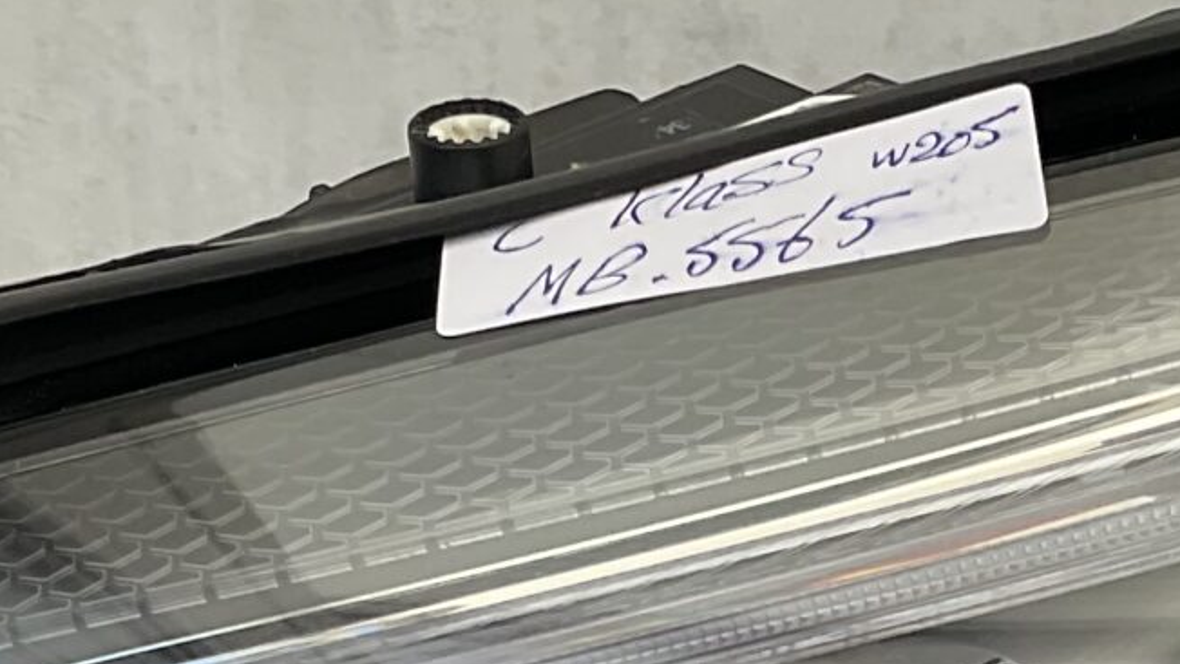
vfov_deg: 9.5
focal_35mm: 124
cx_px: 968
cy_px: 993
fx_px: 3880
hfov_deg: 17.1
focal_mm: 3
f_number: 1.8
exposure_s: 1/898
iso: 16
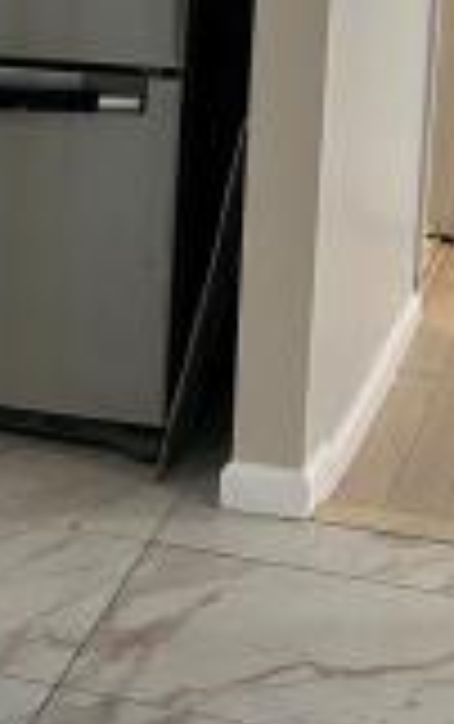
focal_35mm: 123
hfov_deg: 9.8
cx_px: -512
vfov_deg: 16.8
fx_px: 2429
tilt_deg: -13.4
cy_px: 94
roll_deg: +0.1
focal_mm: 5.7
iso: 80
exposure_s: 1/60
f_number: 1.5
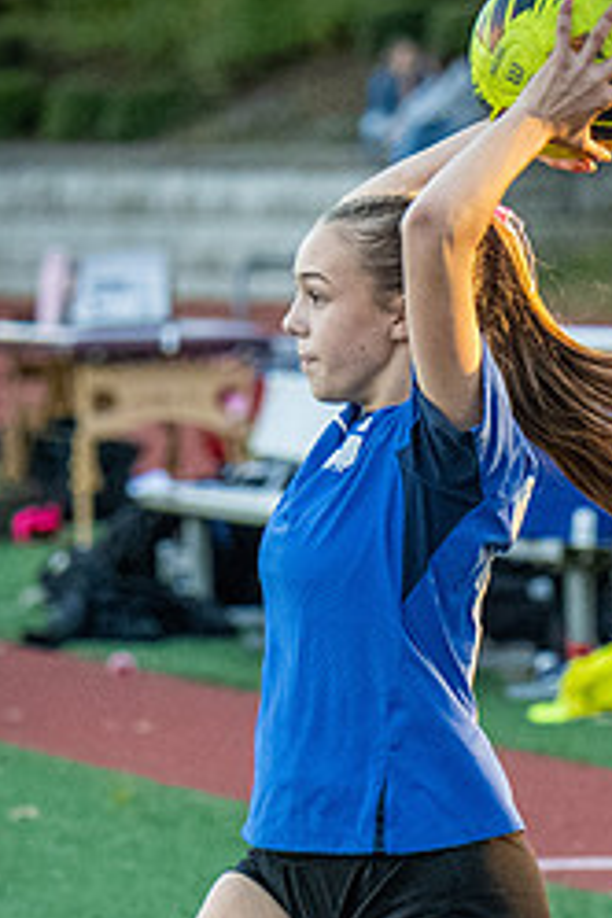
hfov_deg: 2.3
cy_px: 521
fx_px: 15579
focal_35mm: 611
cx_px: 394
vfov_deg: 3.4
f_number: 5.3
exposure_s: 1/1000
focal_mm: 180
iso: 5600
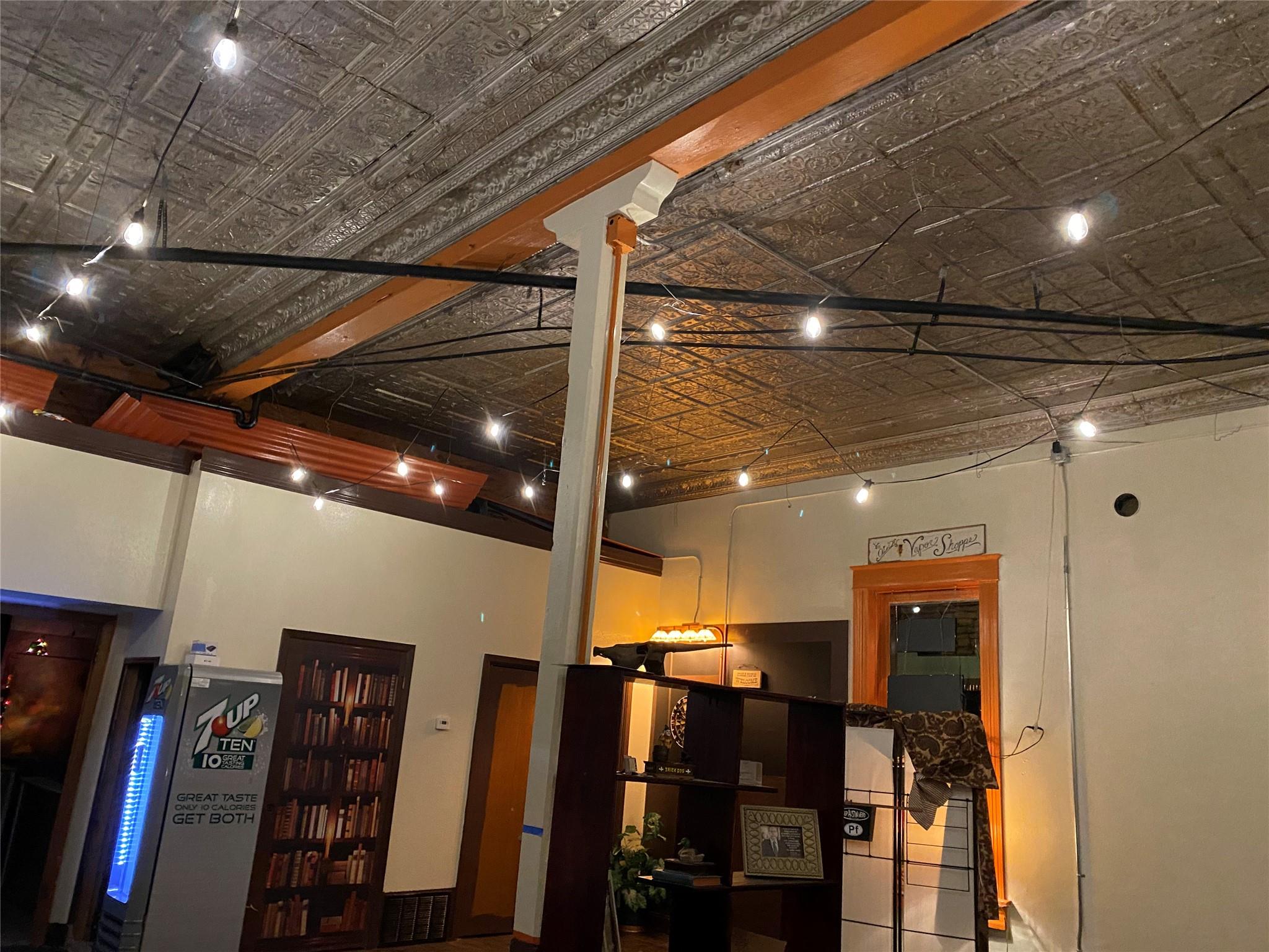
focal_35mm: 26
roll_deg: -4.5
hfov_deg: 67.3
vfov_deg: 53.1
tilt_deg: +15.0
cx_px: 634
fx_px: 953
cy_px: 476
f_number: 1.8
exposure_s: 1/30
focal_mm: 4.25
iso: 800
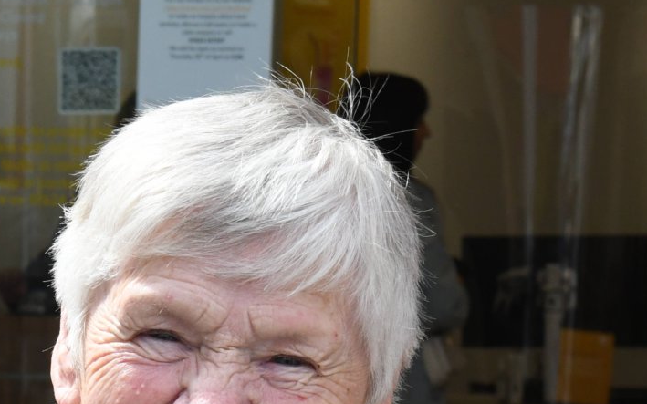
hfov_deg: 9.8
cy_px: 394
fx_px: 3738
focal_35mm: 212
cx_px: -130
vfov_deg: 6.2
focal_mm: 48
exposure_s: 1/500
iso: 1000
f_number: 11
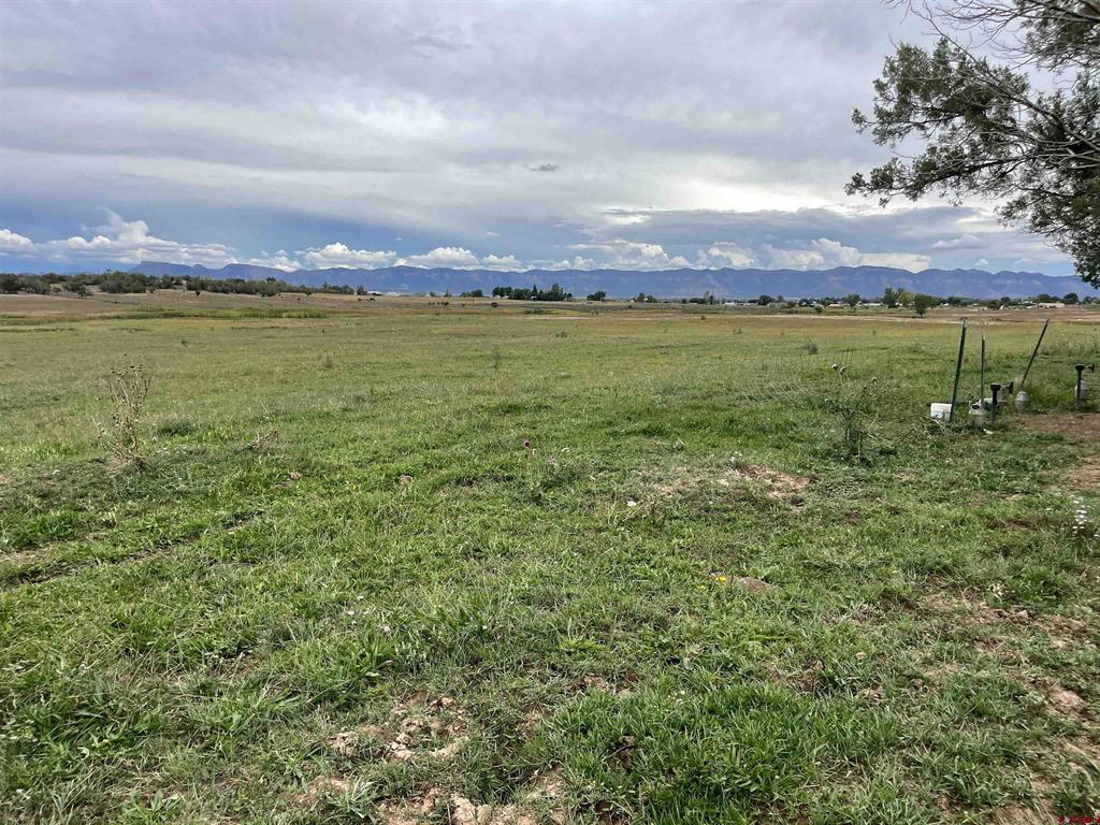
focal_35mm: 26
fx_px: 826
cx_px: 550
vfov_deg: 53.1
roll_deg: -0.2
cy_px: 412
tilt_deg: -8.0
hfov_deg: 67.3
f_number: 1.6
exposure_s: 1/3040
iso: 32
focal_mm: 4.2
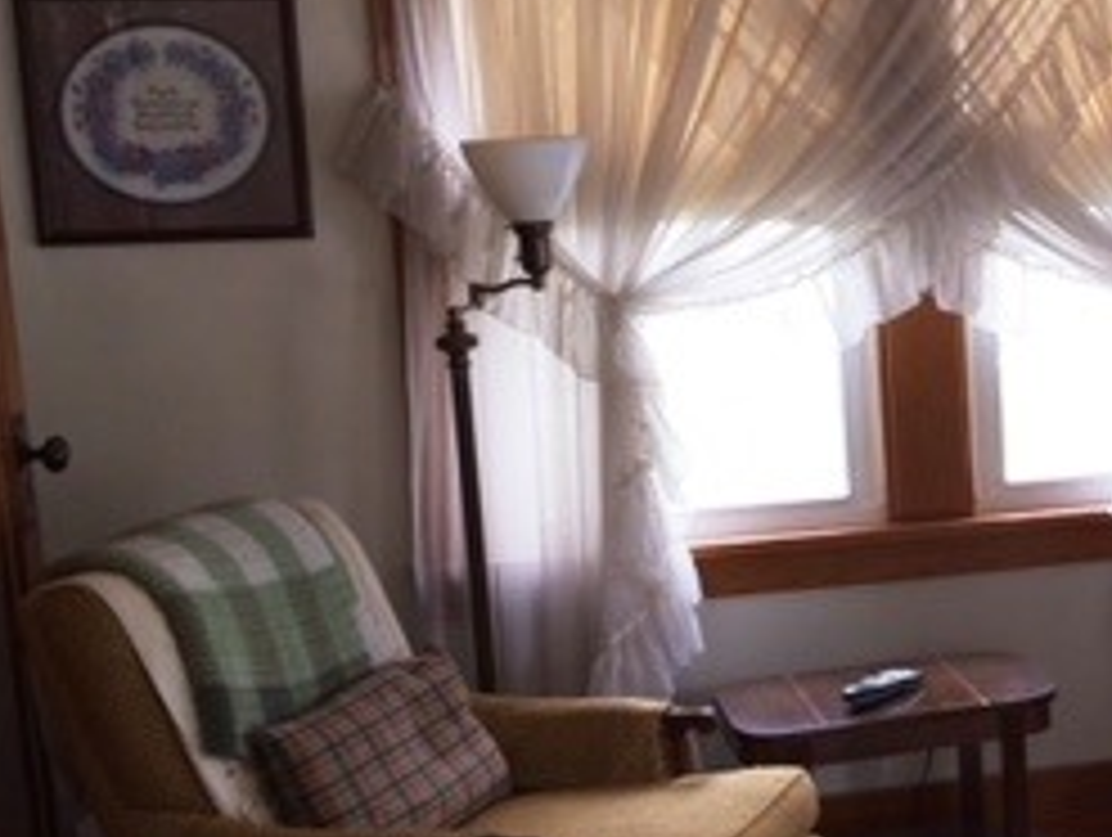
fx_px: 2413
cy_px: 468
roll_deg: +0.3
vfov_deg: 19.7
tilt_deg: -9.8
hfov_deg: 24.1
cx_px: 1261
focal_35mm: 75
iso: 32
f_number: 2.2
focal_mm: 4.15
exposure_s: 1/30
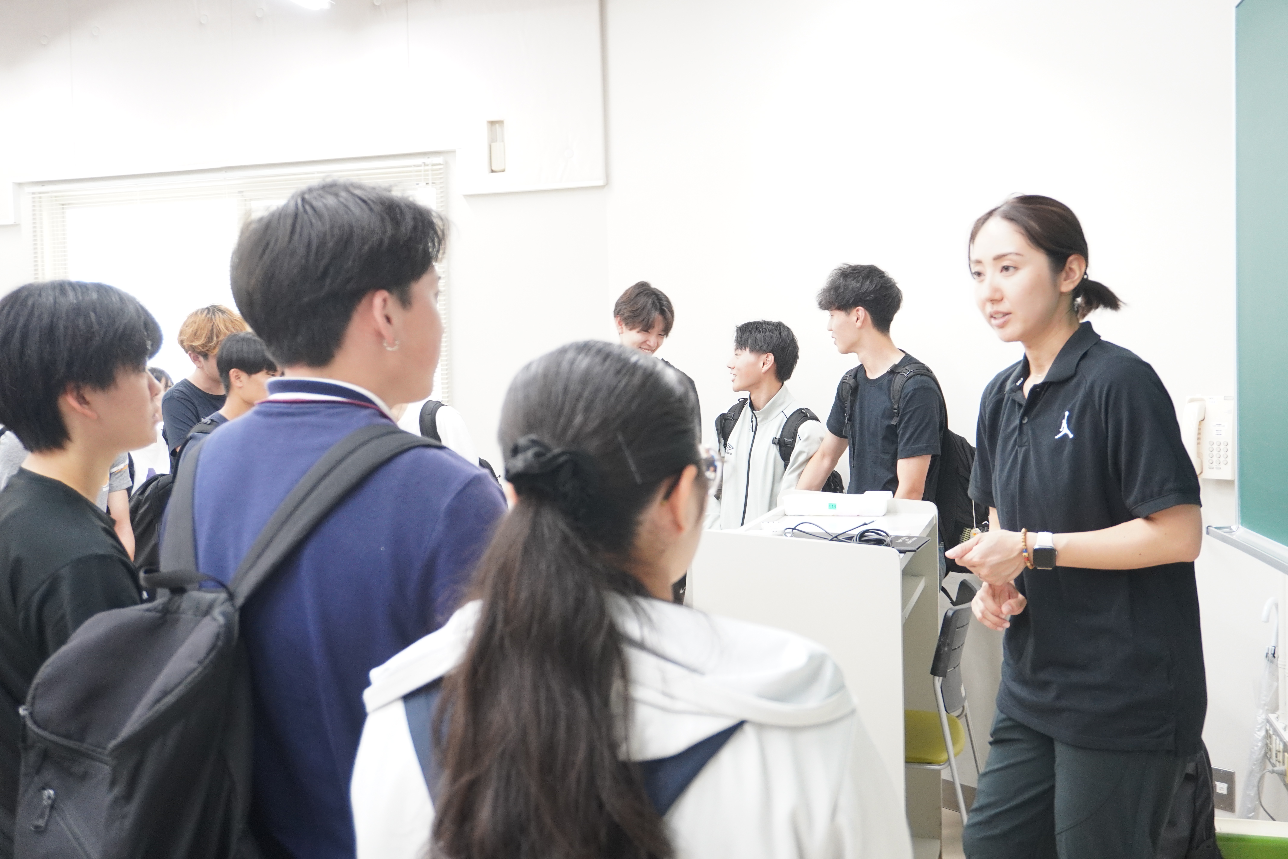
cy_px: 430
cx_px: 644
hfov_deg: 53.1
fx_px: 1288
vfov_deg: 36.9
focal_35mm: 36
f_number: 4.5
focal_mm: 24
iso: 800
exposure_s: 1/40
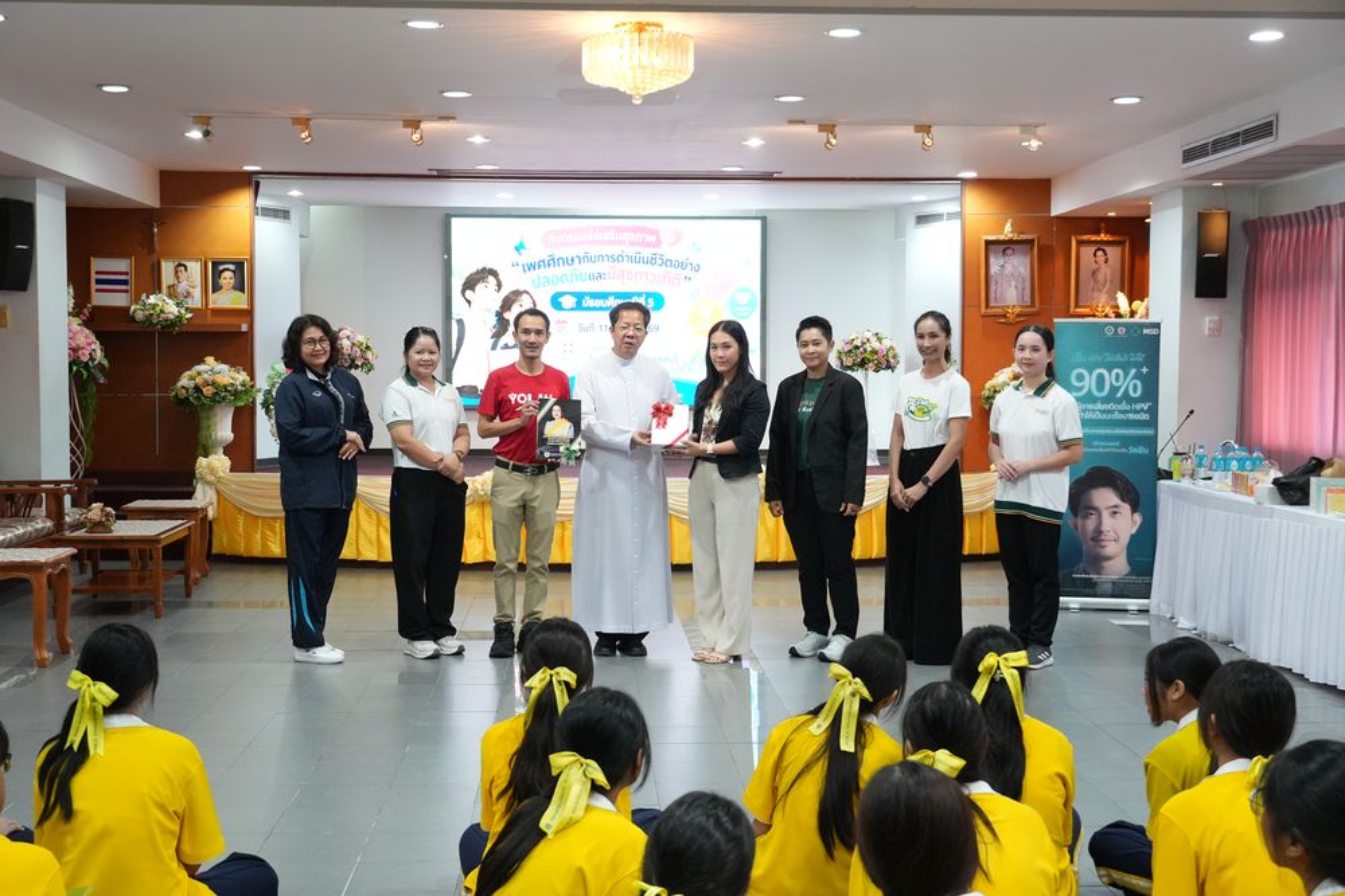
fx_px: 1737
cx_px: 672
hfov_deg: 42.3
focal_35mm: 46
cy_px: 448
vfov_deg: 29.0
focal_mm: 31
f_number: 4.5
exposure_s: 1/125
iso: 3200
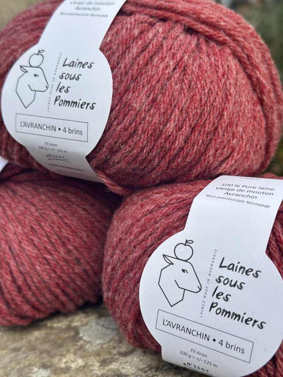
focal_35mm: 48
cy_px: 188
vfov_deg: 39.7
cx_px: 142
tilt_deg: -9.3
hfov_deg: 30.3
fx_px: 523
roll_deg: -0.5
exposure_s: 1/2667
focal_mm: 6.86
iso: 100
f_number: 1.78
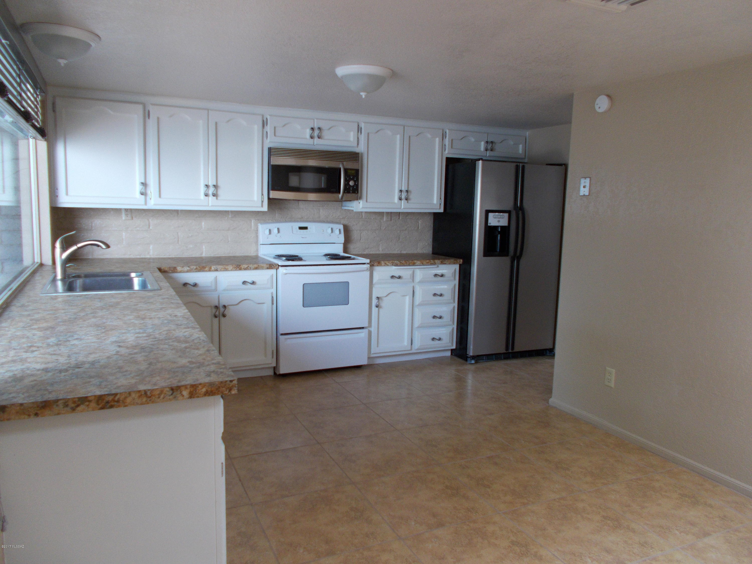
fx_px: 565
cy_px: 282
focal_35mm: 26
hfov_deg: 67.3
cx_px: 376
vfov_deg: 53.1
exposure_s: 1/25
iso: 140
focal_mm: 4.6
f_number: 3.2
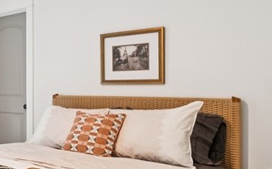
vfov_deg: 29.2
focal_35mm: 44
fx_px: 326
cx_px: -5
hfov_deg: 39.5
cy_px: 93
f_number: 8
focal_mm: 13
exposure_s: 1/8
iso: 200
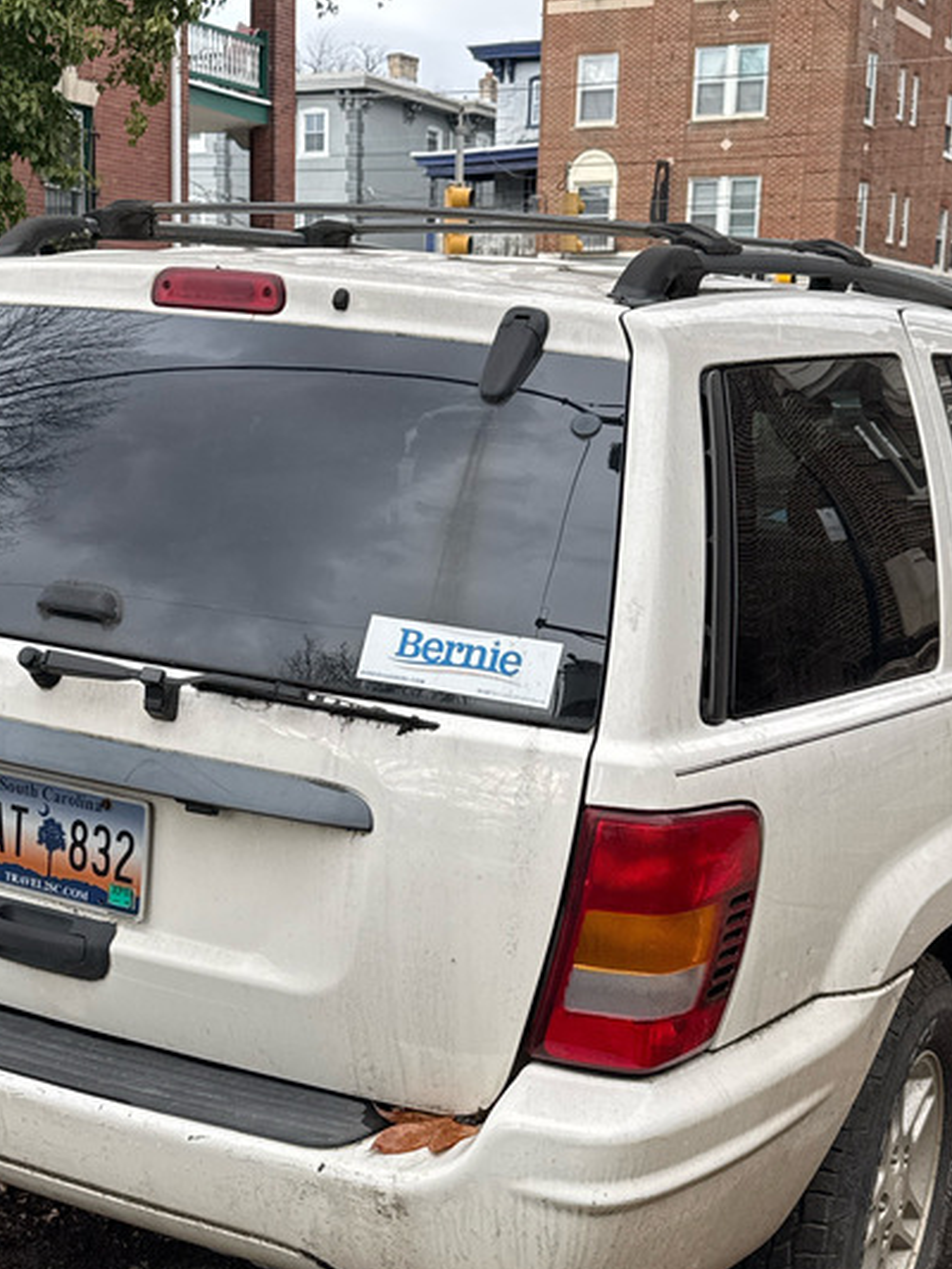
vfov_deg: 35.4
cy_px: 771
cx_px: 369
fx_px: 1979
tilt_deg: -13.1
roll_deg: -2.4
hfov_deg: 27.0
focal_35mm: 54
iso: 80
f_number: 1.78
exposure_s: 1/925
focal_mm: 6.76
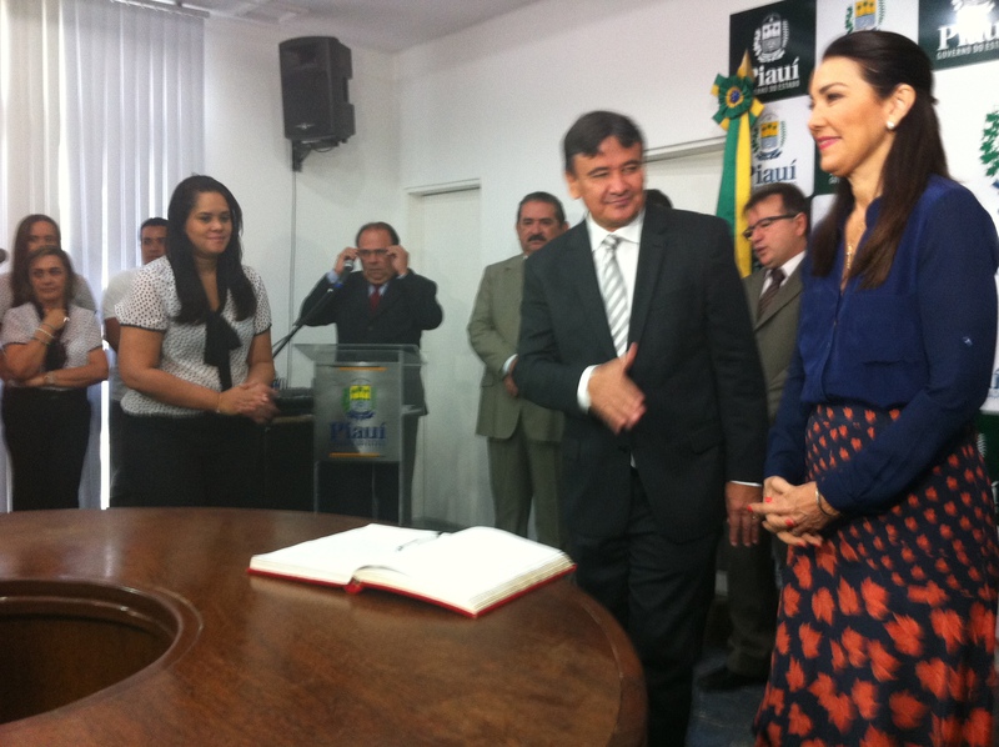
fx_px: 1009
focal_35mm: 35
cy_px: 374
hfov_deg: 52.7
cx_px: 500
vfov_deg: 40.6
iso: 160
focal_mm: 3.85
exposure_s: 1/15
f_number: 2.8
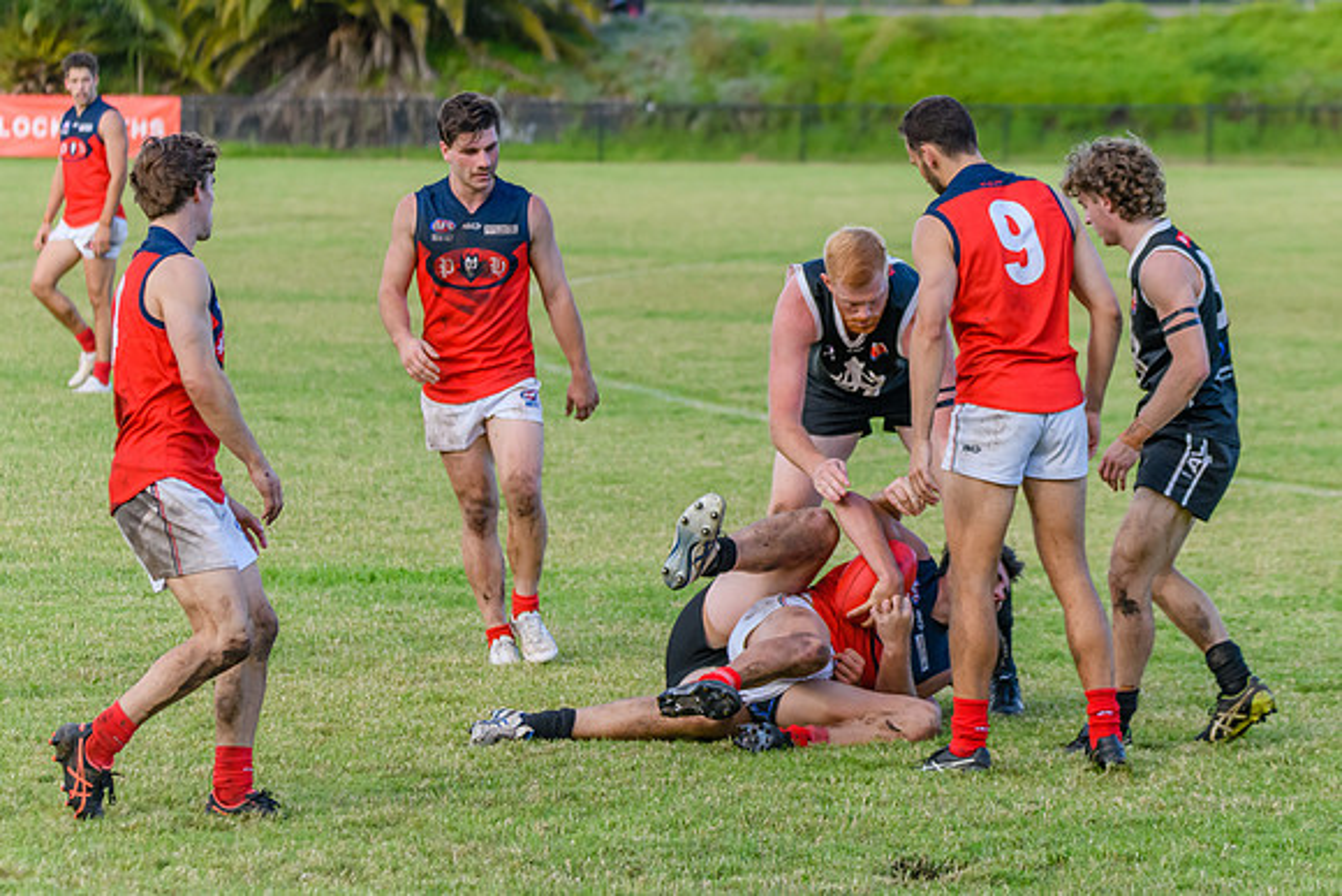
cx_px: 783
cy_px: 338
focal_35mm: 210
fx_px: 7816
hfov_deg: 9.8
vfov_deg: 6.6
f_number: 5
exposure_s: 1/2000
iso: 2000
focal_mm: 150
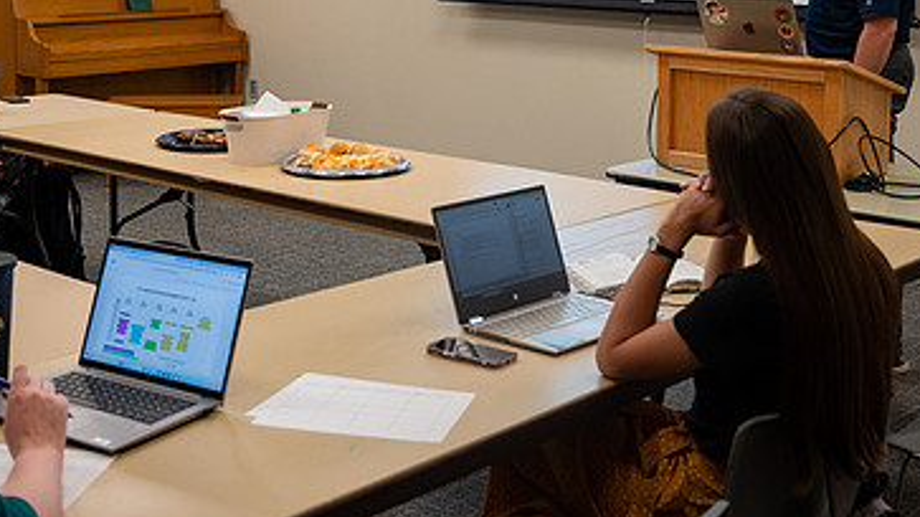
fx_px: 1366
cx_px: 395
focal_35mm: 56
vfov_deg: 20.9
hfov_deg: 37.2
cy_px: 41
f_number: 4
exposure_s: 1/250
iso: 1250
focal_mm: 33.5
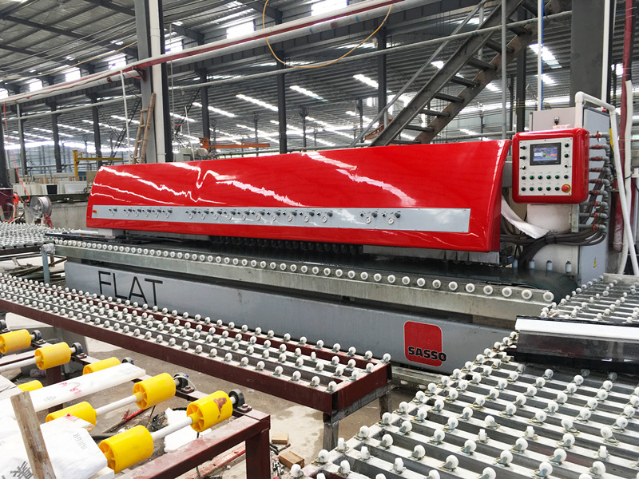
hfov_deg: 61.7
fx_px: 535
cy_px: 240
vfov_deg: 48.2
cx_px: 320
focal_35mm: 29
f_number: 2.2
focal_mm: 4.15
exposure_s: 1/100
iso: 32
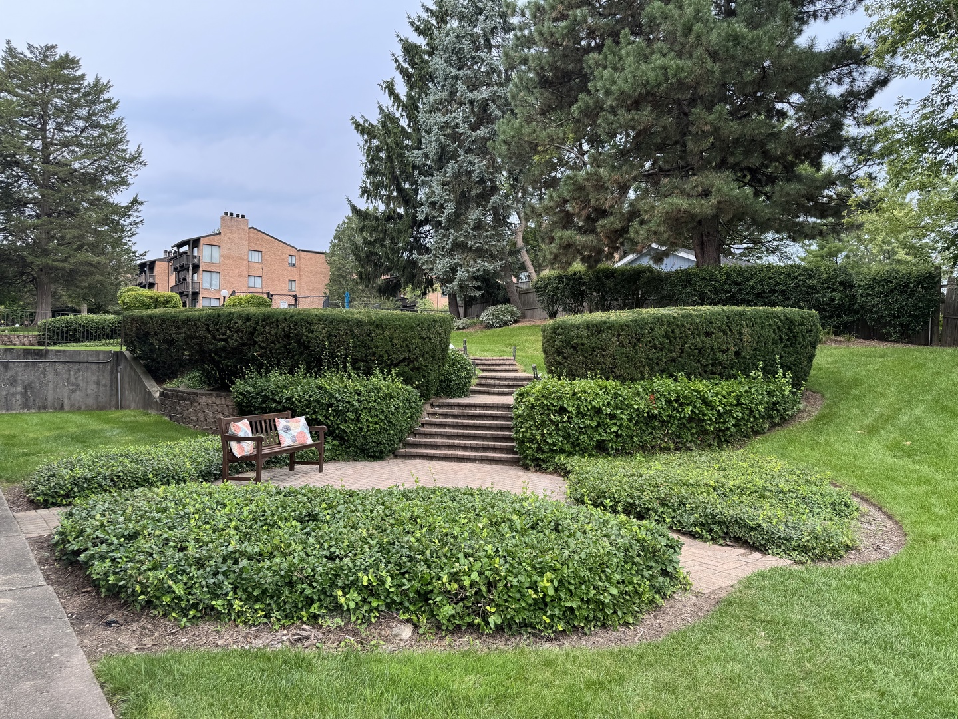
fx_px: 664
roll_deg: -0.1
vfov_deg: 56.8
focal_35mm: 24
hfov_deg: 71.6
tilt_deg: -1.1
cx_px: 479
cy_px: 360
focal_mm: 6.76
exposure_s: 1/514
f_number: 1.78
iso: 80
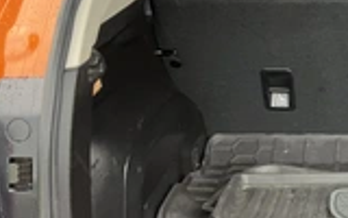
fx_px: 730
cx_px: 422
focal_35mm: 77
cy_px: 83
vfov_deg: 16.9
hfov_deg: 24.2
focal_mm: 3
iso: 64
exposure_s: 1/68
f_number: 1.8
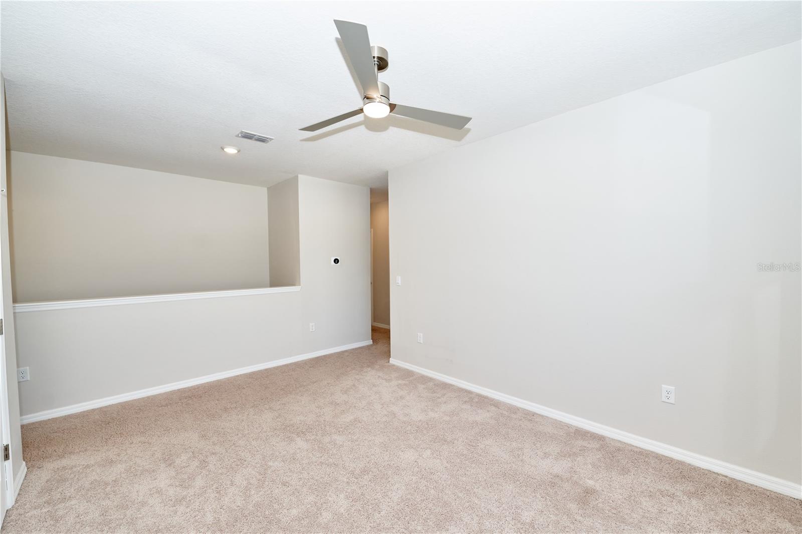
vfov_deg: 81.2
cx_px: 401
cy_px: 267
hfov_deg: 104.3
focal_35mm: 14
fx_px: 312
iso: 400
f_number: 4.5
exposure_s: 1/200
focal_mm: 14
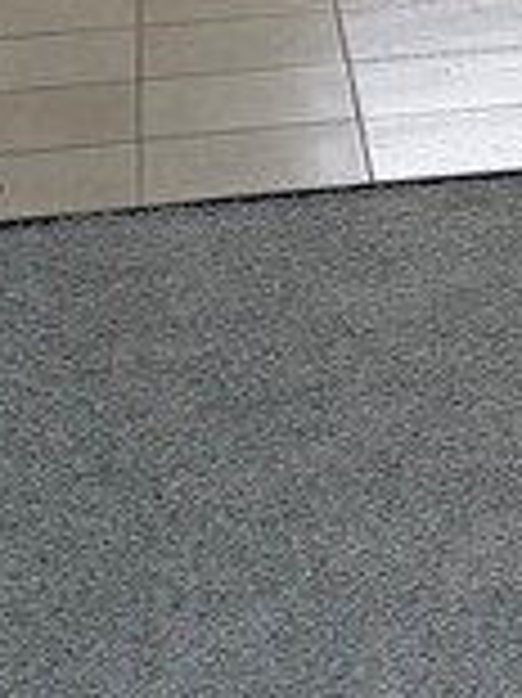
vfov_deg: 12.2
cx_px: 1202
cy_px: -50
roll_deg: -0.1
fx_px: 3201
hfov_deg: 8.6
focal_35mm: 159
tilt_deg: -14.1
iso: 200
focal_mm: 6.76
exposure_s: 1/121
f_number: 1.78
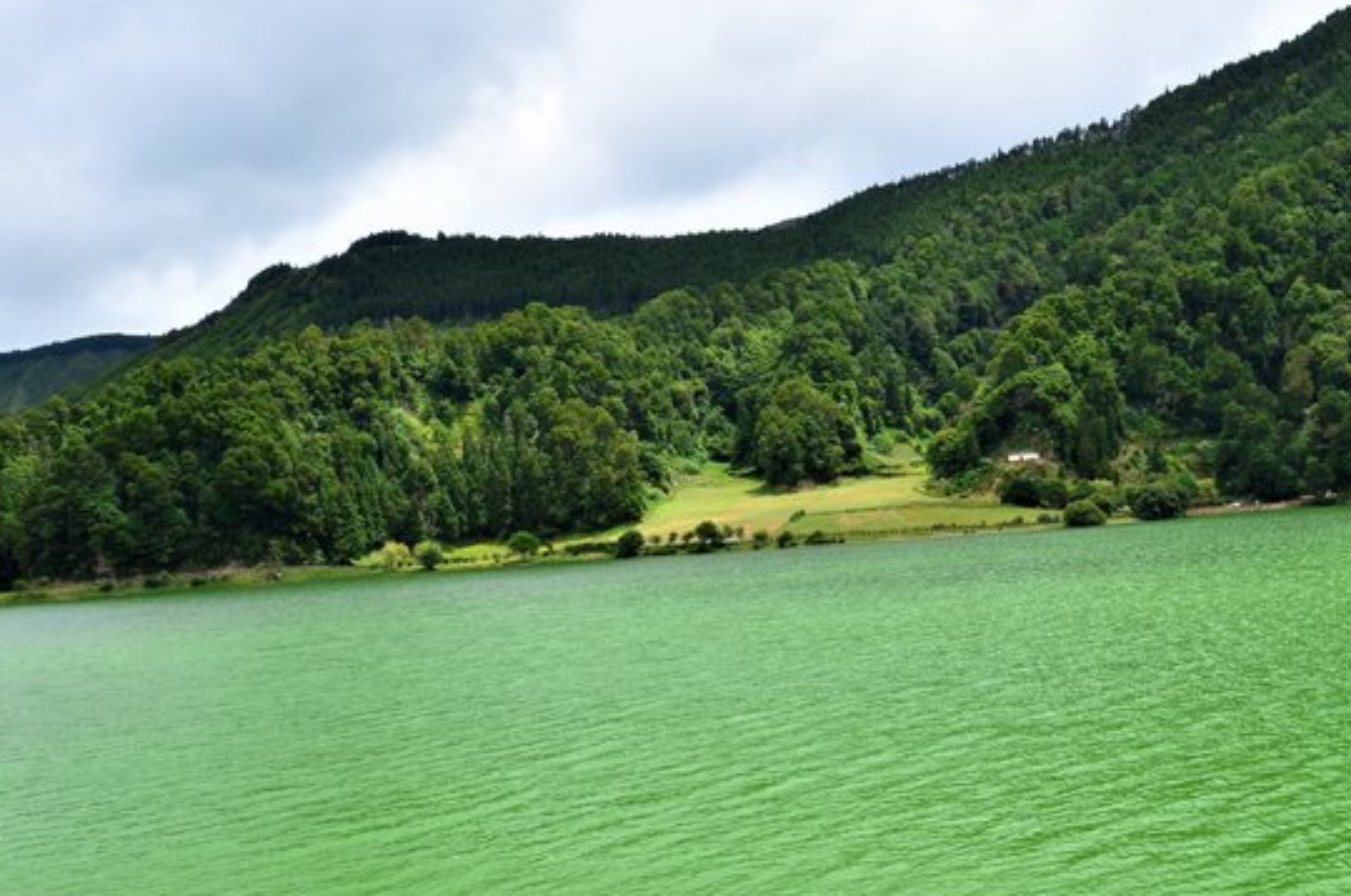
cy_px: 586
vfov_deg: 33.0
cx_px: 746
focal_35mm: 40
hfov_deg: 48.5
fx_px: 1498
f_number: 11
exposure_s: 1/400
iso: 400
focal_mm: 18
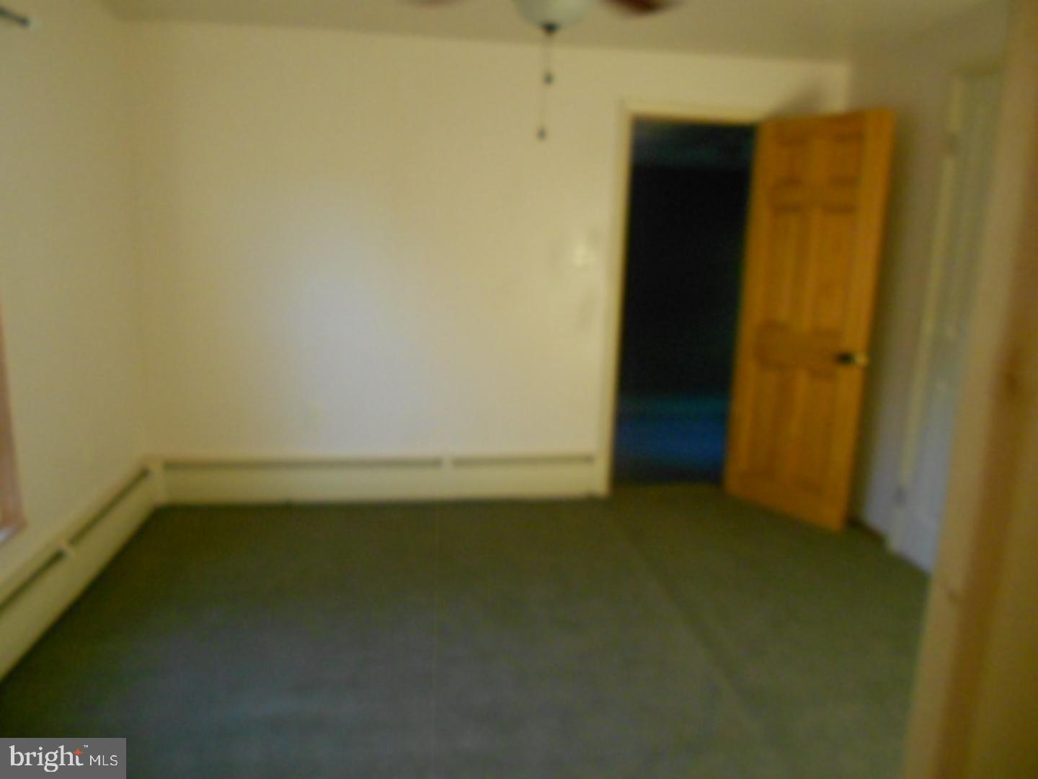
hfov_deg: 67.3
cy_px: 390
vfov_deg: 53.1
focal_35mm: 26
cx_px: 519
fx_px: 780
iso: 400
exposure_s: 1/30
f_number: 3.2
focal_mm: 4.6
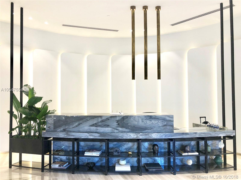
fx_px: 195
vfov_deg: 49.7
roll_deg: +0.1
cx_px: 120
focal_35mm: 28
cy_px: 90
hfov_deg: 63.5
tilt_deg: +1.4
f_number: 1.8
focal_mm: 4
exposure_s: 1/30
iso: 25
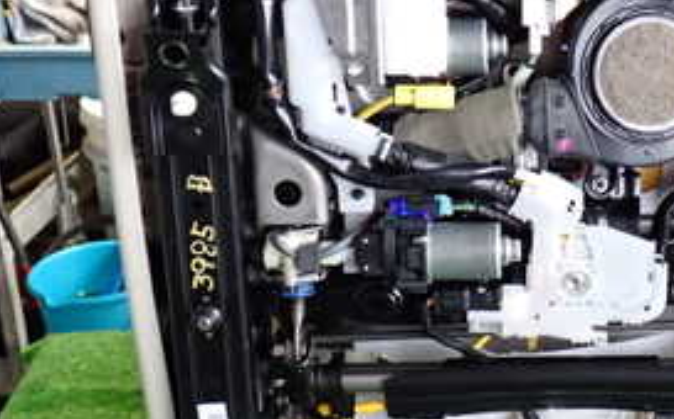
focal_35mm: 70
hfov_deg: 28.8
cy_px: 217
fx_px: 1284
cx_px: 536
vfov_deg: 18.6
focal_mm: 5.4
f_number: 2.3
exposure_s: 1/30
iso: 320
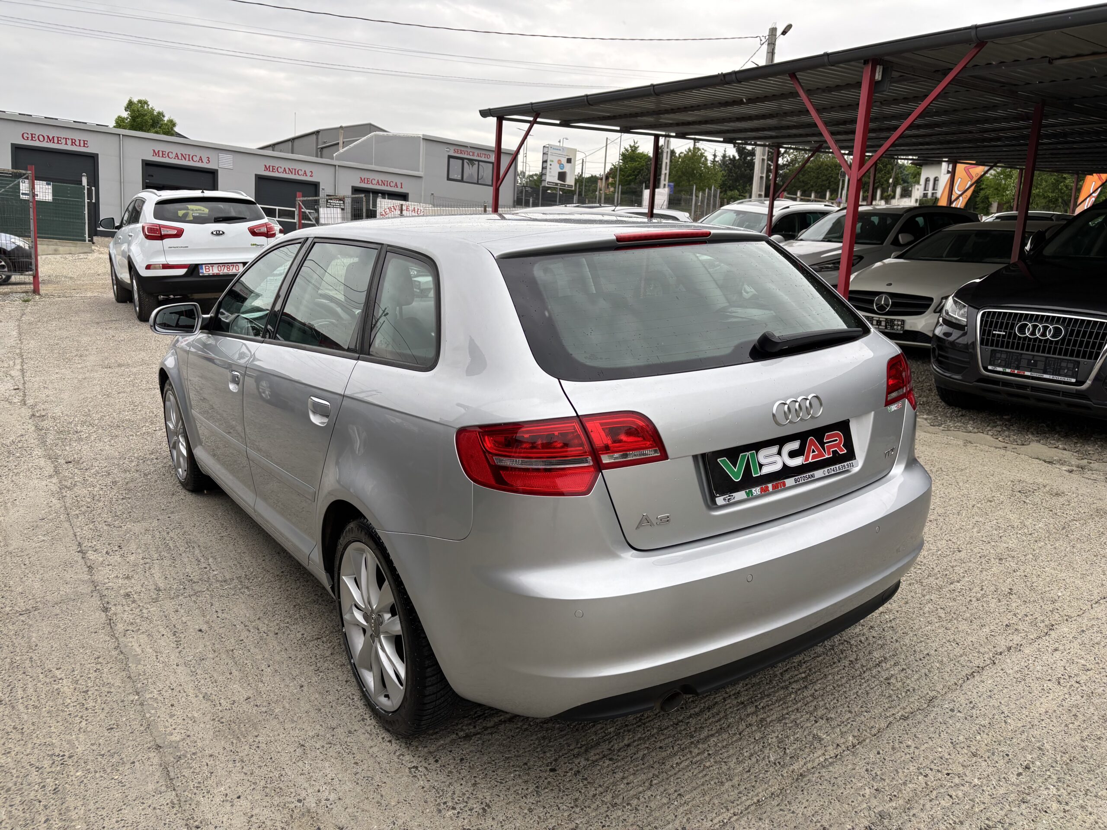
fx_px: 831
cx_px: 554
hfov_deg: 67.3
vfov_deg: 53.1
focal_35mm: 26
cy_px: 415
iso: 50
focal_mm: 5.96
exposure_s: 1/464
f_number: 1.6
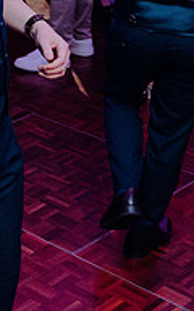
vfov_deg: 17.0
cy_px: -1
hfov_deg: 10.5
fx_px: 1015
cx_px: -115
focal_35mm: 120
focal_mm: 39
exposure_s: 1/160
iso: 3200
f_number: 3.5
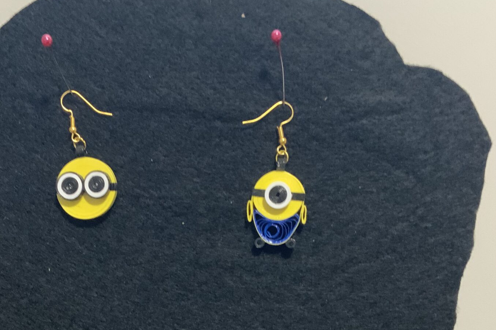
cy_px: 305
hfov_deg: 34.6
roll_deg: -1.2
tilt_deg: -22.0
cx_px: 152
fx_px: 785
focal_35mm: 57
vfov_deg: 23.1
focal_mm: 3
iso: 250
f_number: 1.8
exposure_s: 1/40
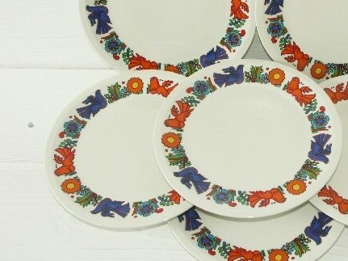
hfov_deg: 36.1
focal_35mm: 52
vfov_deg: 27.9
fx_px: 523
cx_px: 255
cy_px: 89
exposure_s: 1/100
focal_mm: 9.17
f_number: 5
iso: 200
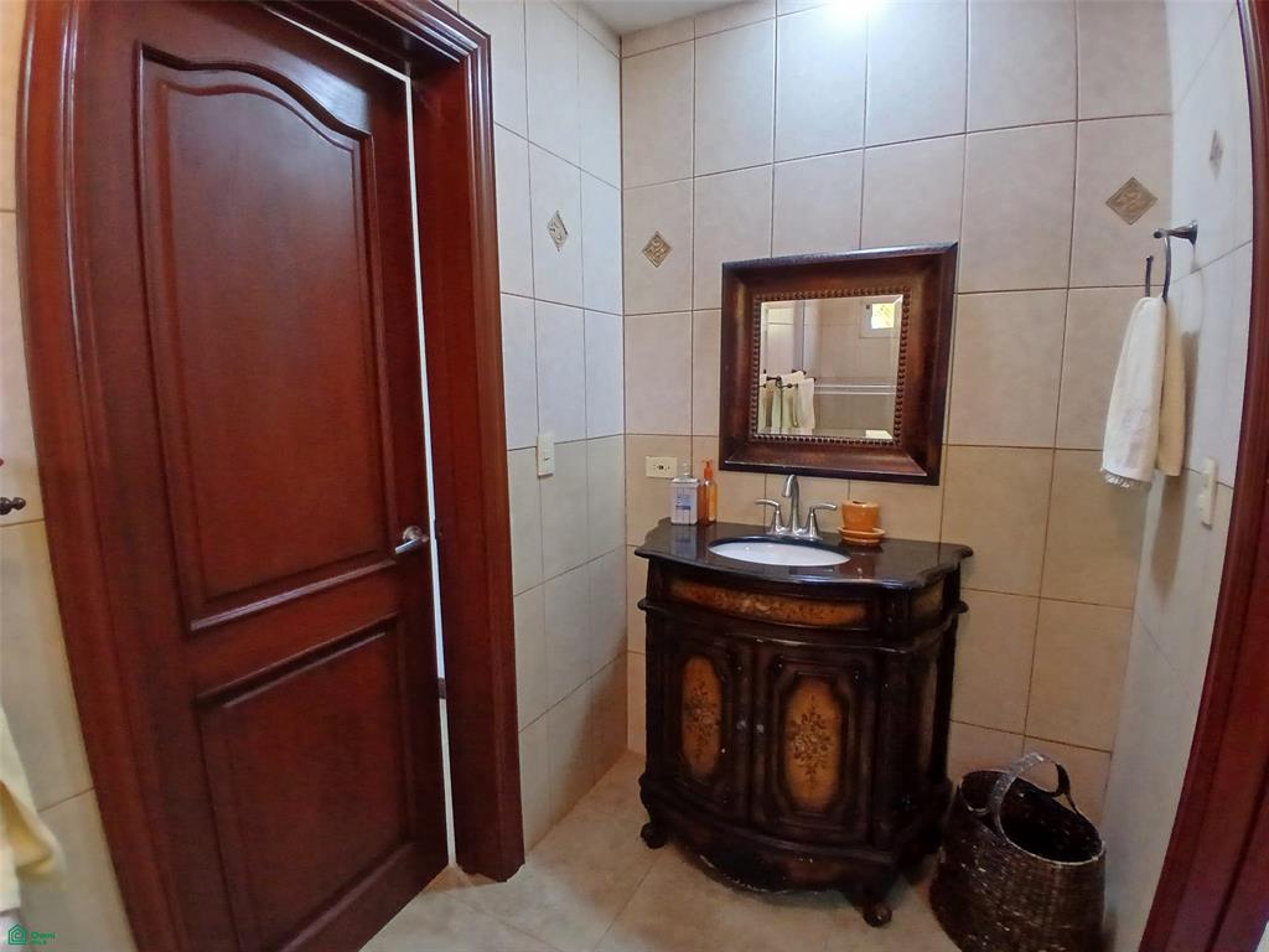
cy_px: 476
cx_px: 634
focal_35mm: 17
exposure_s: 1/30
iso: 200
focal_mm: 1.4
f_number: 2.2
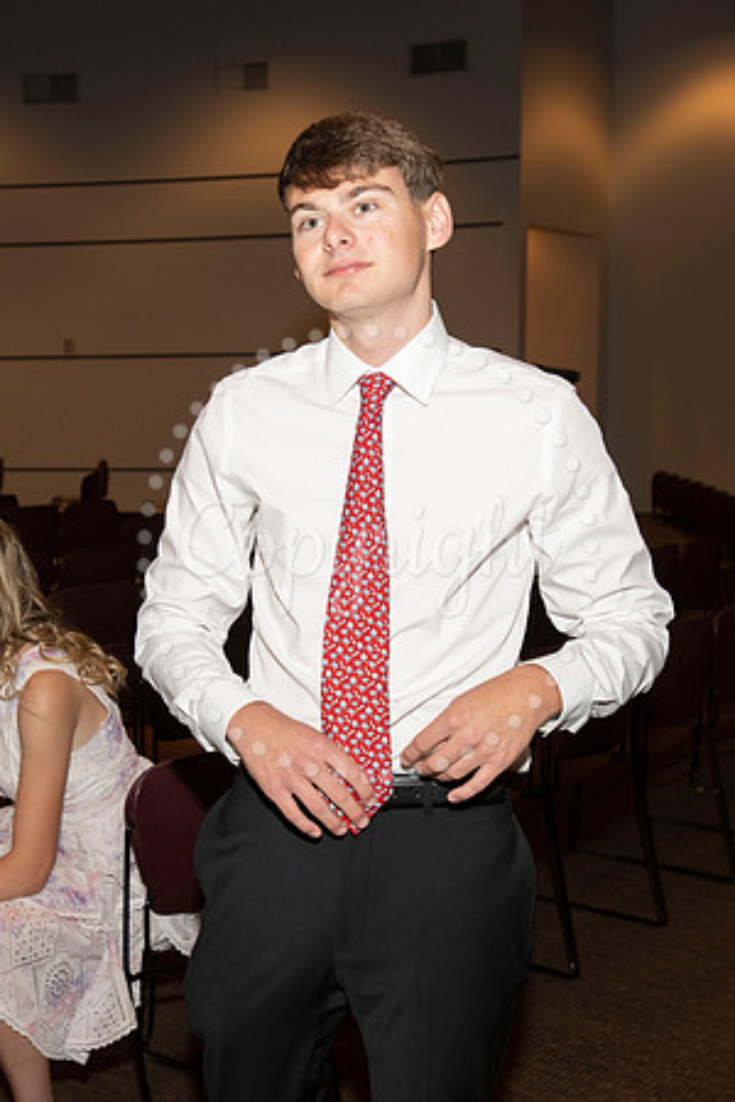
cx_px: 243
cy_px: 551
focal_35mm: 53
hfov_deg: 25.6
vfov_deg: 37.9
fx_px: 1608
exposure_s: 1/200
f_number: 5.6
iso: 800
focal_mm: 35
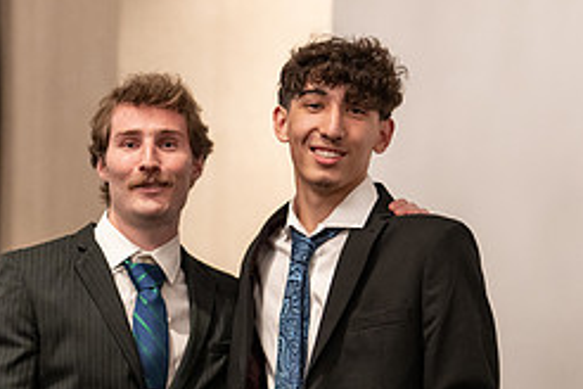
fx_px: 1911
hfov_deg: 17.3
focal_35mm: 118
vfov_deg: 11.5
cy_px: 340
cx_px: 258
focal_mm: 50
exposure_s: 1/320
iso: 2000
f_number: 1.2
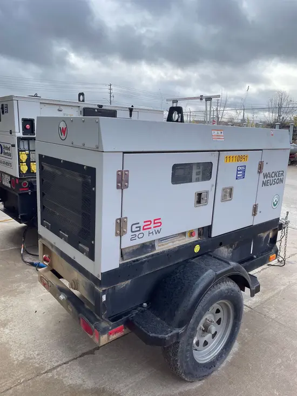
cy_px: 198
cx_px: 148
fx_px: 297
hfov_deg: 53.1
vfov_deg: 67.3
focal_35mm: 26
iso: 32
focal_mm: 4.2
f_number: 1.6
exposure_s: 1/744
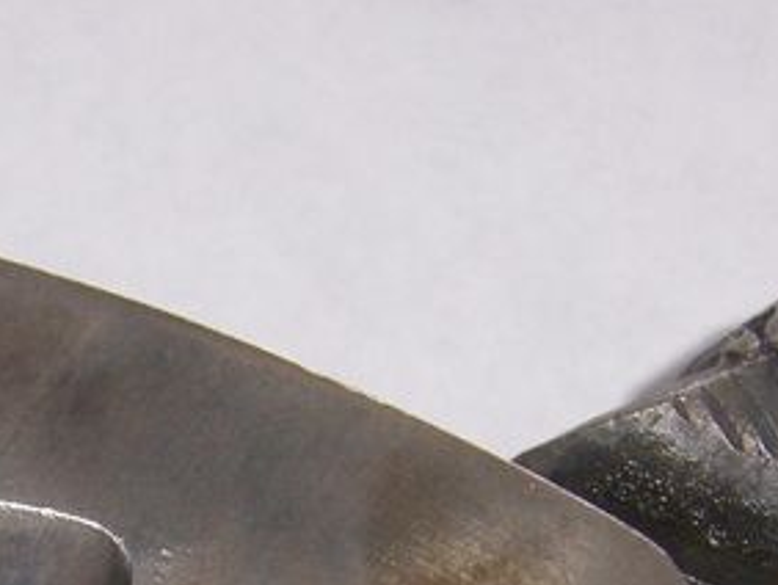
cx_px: -86
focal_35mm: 124
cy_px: 786
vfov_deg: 11.6
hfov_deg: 15.4
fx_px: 2789
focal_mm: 7.5
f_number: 5.5
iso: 115
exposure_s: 1/60
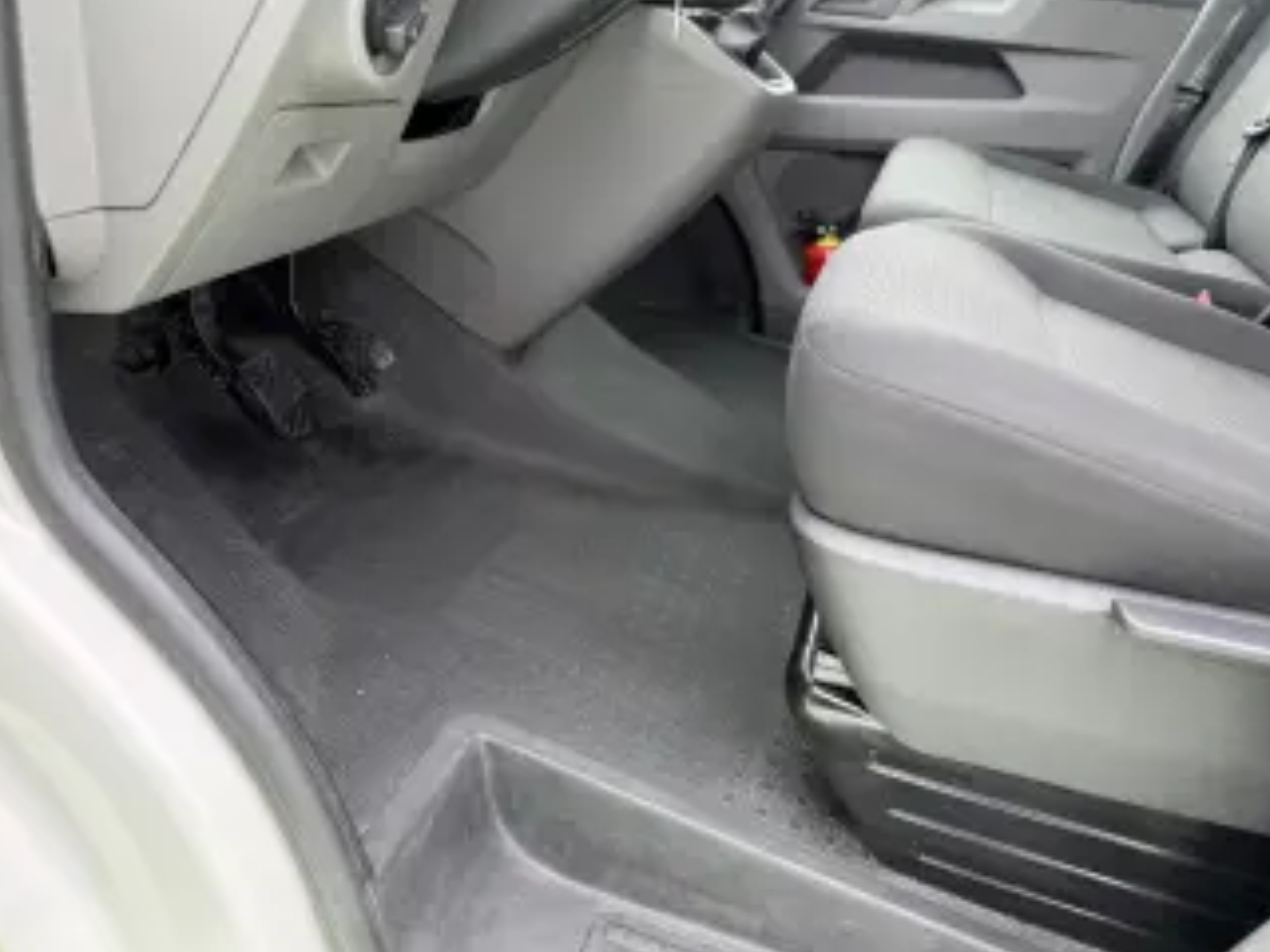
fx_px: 991
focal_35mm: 27
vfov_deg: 51.4
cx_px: 623
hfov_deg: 65.3
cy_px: 472
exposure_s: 1/275
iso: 80
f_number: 1.78
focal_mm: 6.76
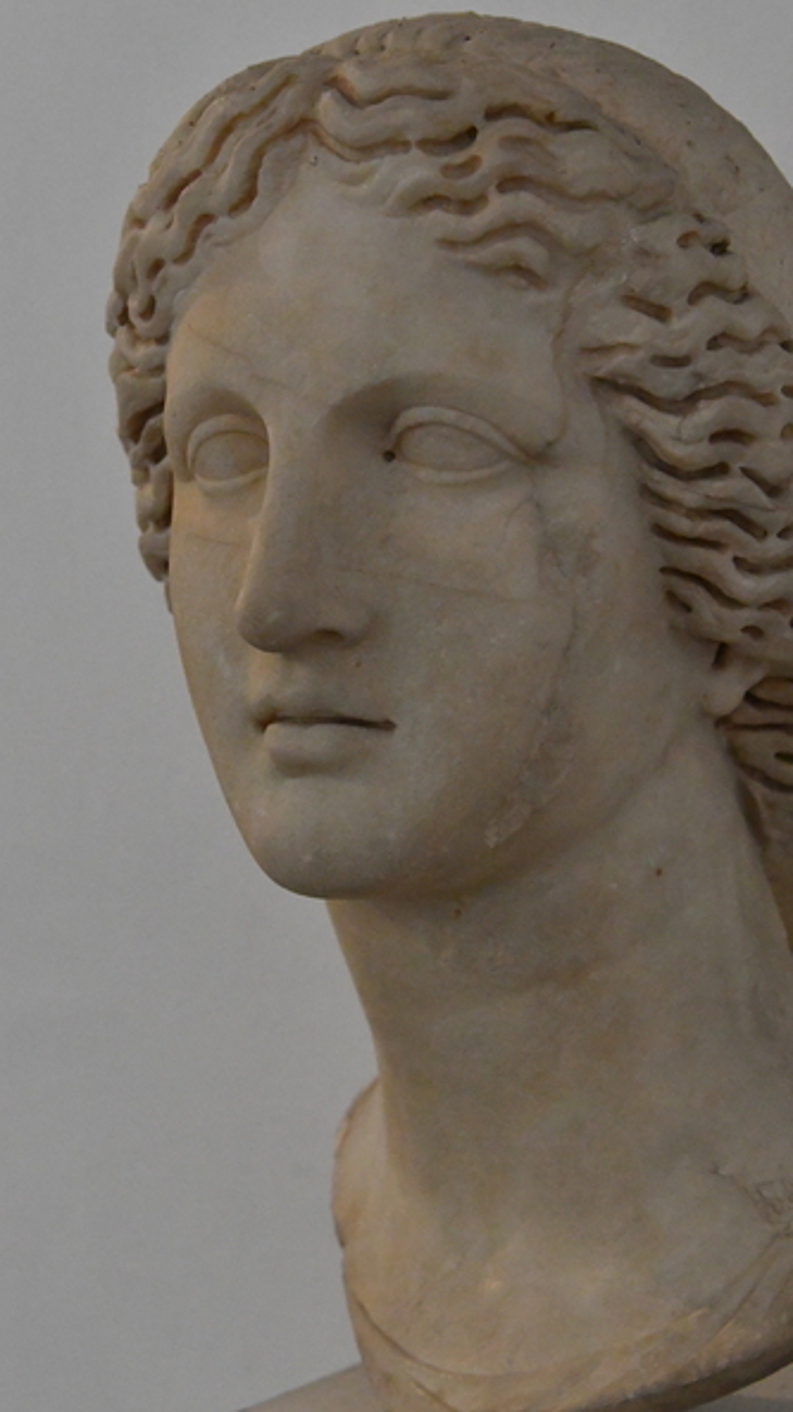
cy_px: 702
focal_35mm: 70
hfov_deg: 17.2
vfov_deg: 30.2
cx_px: 422
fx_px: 2620
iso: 8000
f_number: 5
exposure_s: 1/160
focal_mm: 40
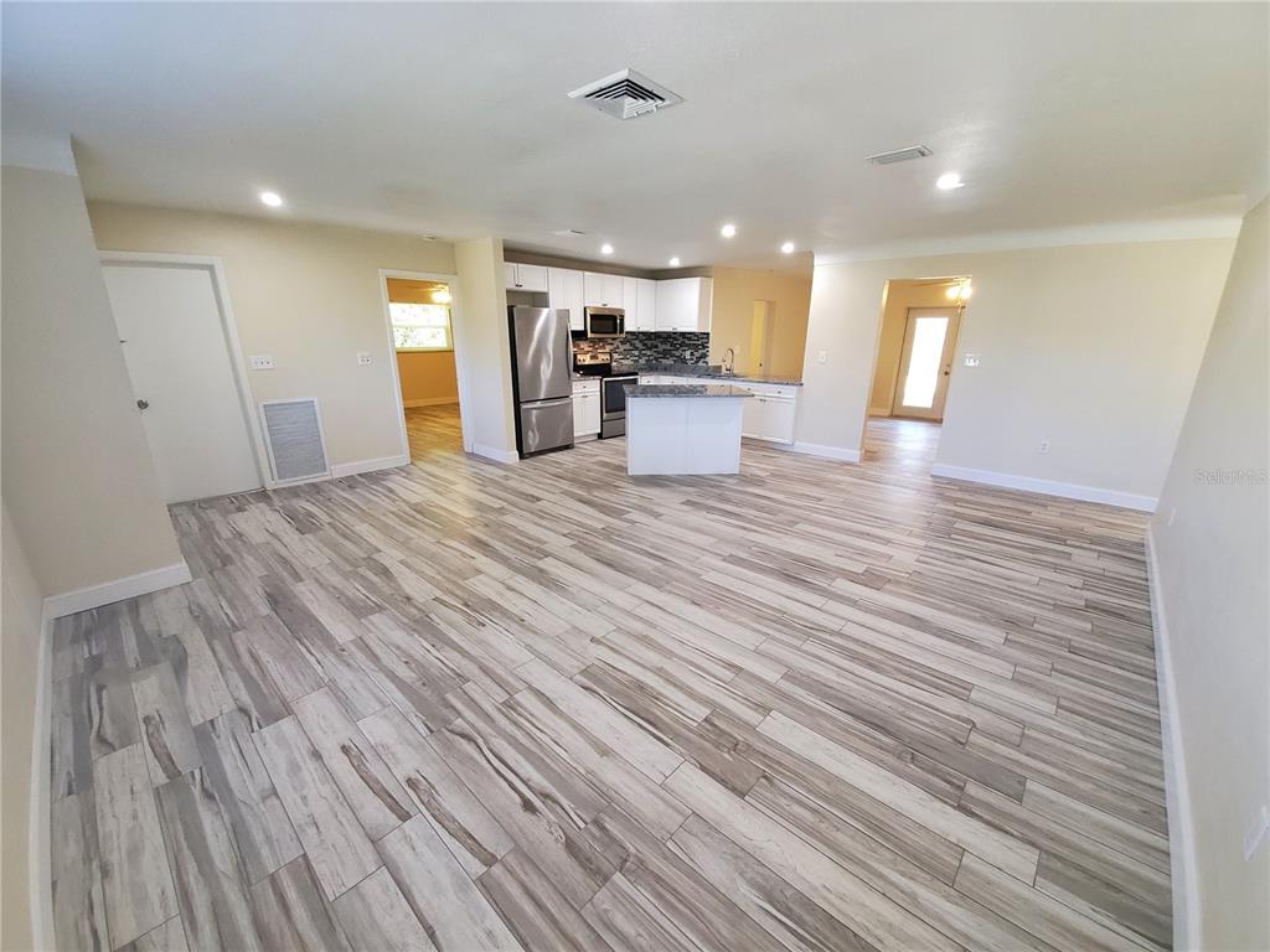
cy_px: 476
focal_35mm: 13
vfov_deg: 89.9
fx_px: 477
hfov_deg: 106.2
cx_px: 635
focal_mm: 1.8
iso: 320
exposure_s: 1/60
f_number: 2.2
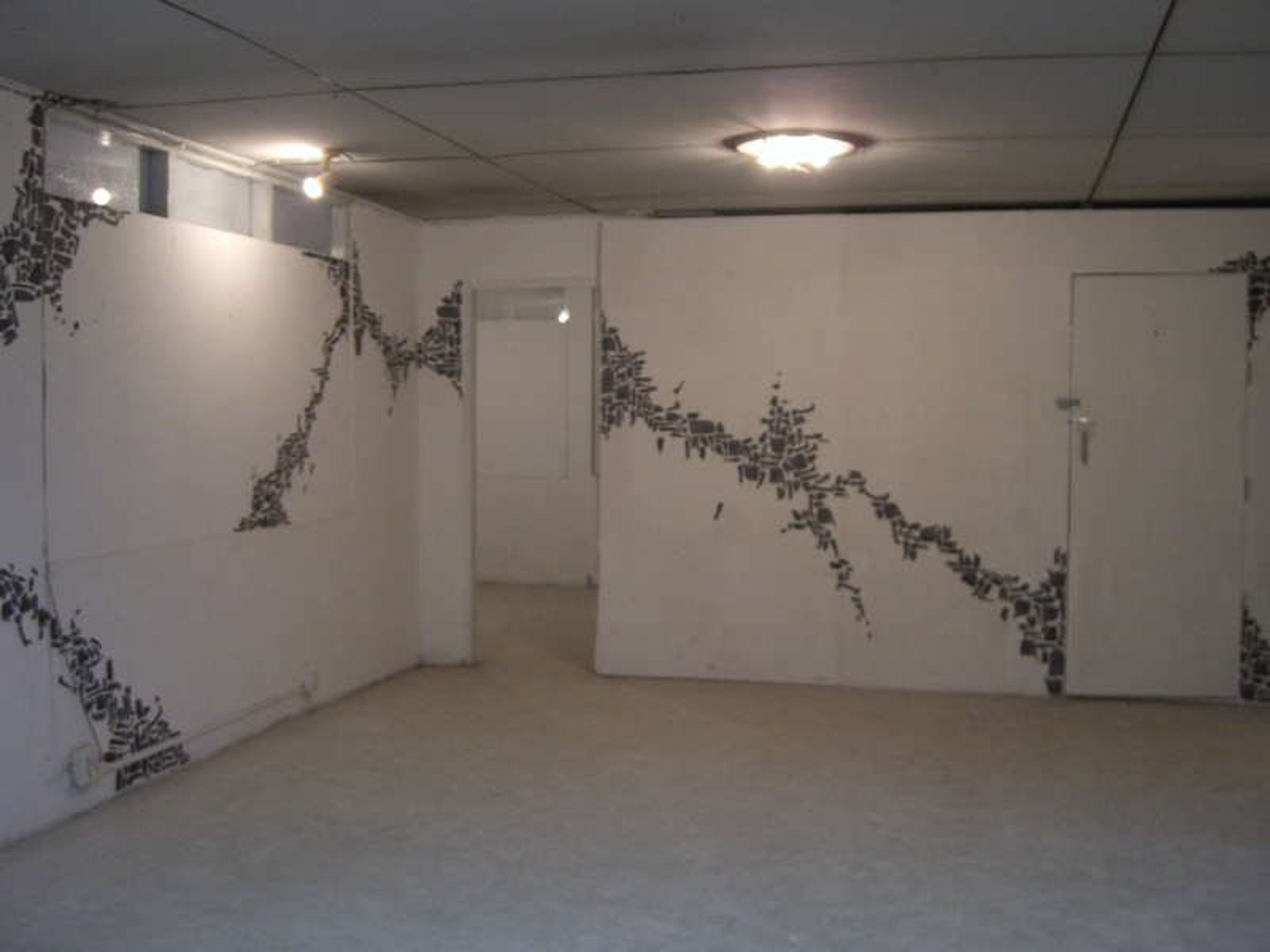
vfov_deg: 37.7
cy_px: 476
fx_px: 1394
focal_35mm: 38
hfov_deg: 49.0
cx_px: 635
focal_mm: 7.9
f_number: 2.8
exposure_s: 1/40
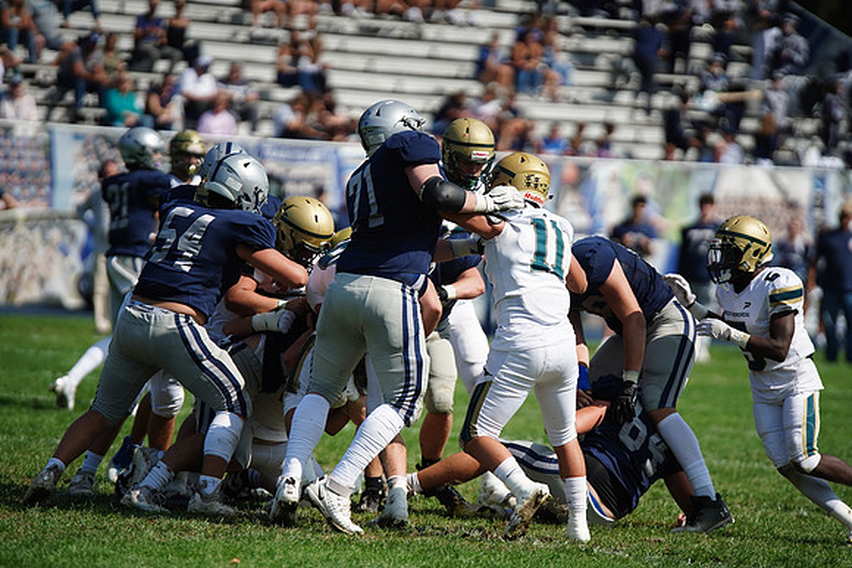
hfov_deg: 6.9
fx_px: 7101
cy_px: 284
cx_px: 426
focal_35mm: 300
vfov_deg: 4.6
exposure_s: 1/6400
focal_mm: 300
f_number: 2.8
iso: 400
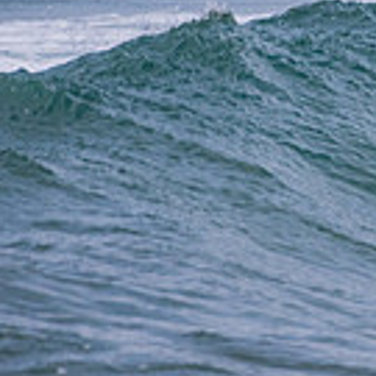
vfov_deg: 1.0
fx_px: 22464
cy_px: 10
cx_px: 785
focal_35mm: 1828
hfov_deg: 1.0
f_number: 5.6
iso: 400
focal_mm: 500
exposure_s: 1/1250
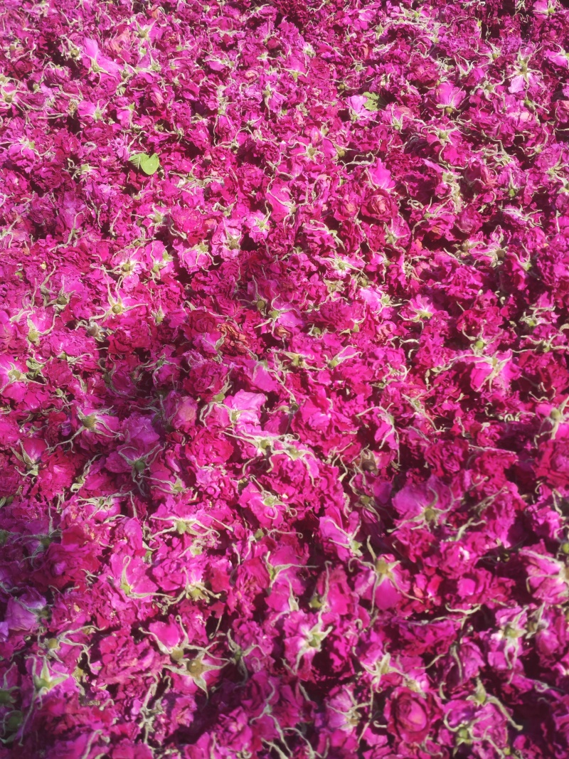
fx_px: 1052
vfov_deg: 39.7
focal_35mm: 48
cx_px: 284
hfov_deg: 30.3
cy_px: 380
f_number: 1.95
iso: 50
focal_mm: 5.52
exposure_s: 1/360
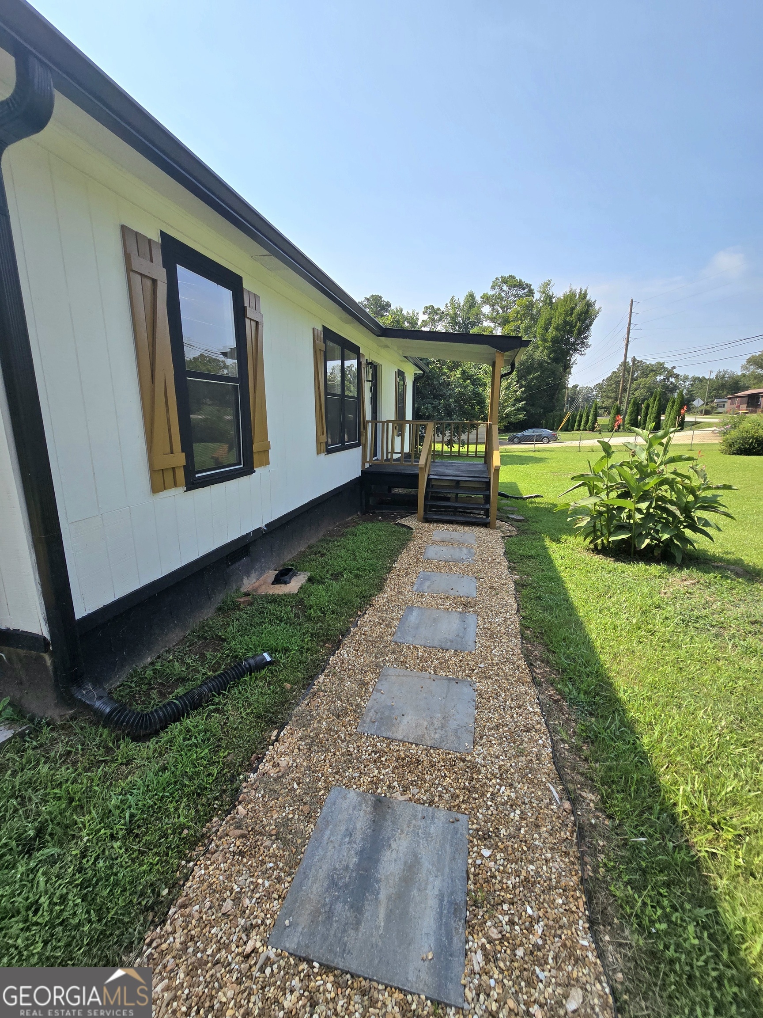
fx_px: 382
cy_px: 509
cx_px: 382
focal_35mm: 13
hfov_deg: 89.9
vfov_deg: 106.2
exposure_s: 1/2500
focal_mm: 2.2
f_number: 2.2
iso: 50
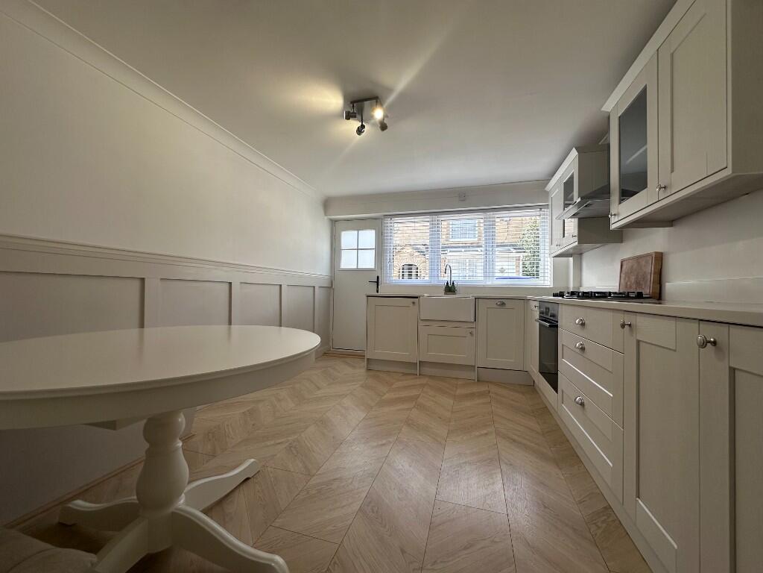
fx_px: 309
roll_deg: -0.9
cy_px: 286
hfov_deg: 102.1
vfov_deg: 85.7
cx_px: 382
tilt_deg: +1.1
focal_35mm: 14
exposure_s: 1/147
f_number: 2.2
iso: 40
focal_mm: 2.22
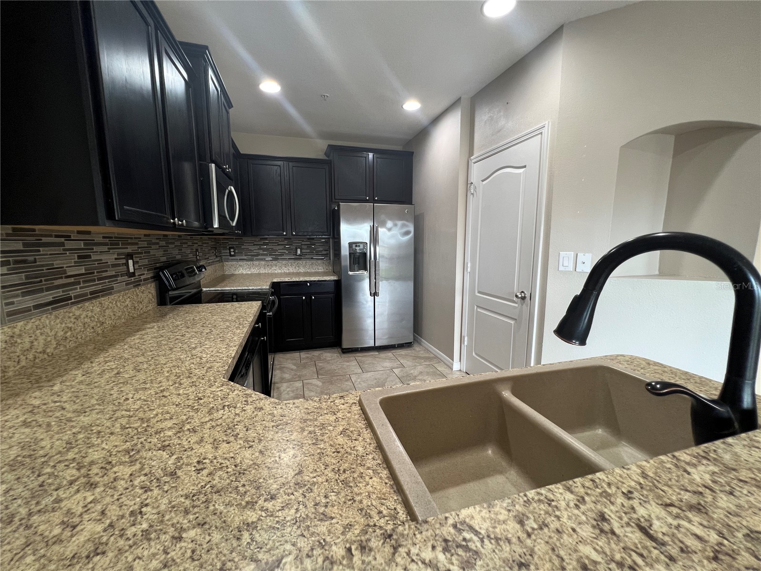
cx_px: 380
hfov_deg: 106.2
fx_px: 286
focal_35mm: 13
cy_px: 286
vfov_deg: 89.9
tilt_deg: -8.6
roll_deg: +0.4
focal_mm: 1.57
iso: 160
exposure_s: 1/60
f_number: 1.8
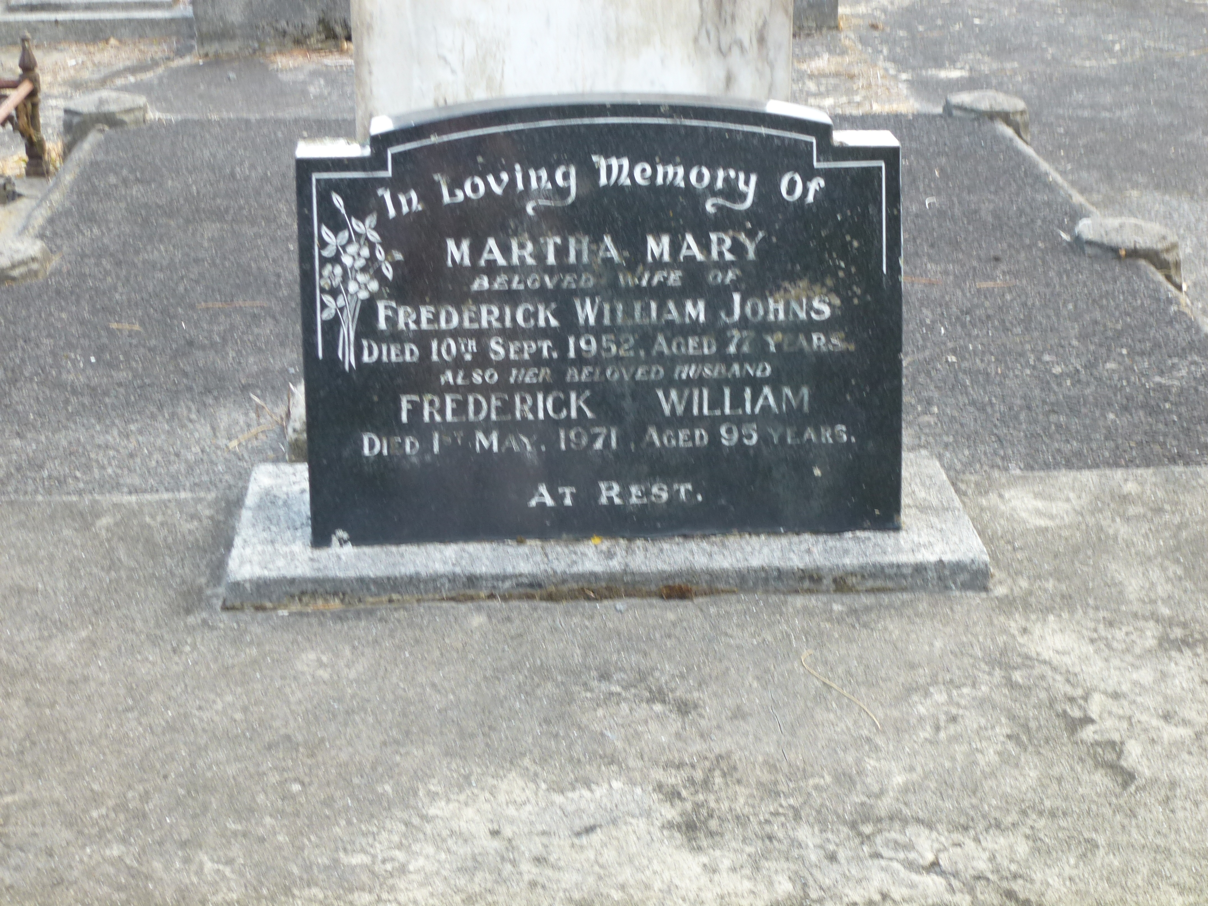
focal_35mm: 61
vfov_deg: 24.0
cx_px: 604
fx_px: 2129
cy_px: 453
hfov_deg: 31.7
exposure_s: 1/80
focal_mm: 10.9
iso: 100
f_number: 4.5
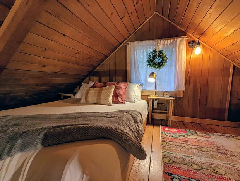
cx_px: 120
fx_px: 111
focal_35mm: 16
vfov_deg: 78.3
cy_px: 90
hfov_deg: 94.4
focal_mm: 2.22
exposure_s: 1/24
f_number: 2.2
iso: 187
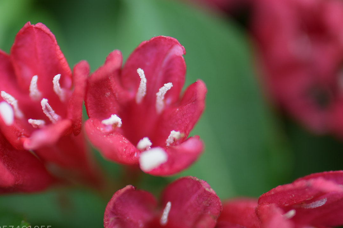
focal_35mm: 78
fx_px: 740
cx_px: 140
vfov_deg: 17.5
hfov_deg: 26.0
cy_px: 86
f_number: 1.8
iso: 100
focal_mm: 35
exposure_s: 1/400
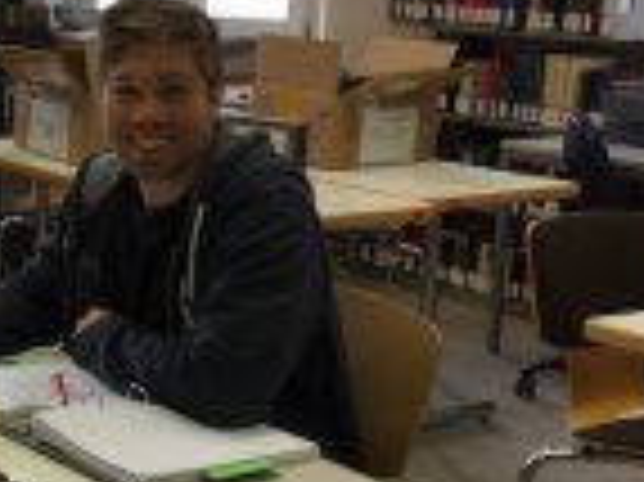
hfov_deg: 22.3
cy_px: 171
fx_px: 1506
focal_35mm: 81
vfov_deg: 18.1
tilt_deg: -9.3
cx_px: -131
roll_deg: -1.9
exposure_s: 1/50
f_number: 2.2
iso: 40
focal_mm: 4.15
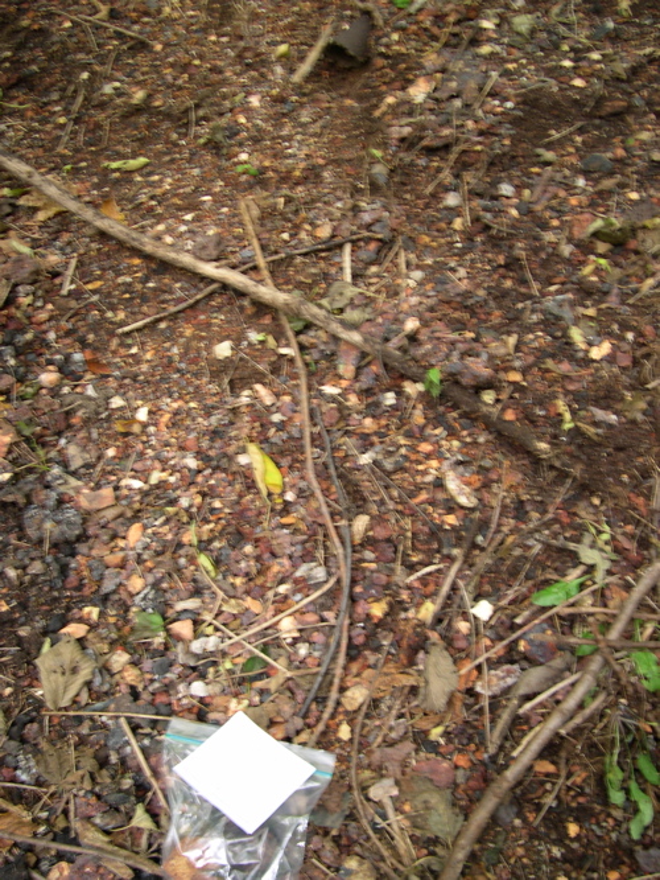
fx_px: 965
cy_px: 440
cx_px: 330
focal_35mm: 38
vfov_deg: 49.0
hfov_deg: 37.7
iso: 100
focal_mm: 8
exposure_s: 1/7.9
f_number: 2.8
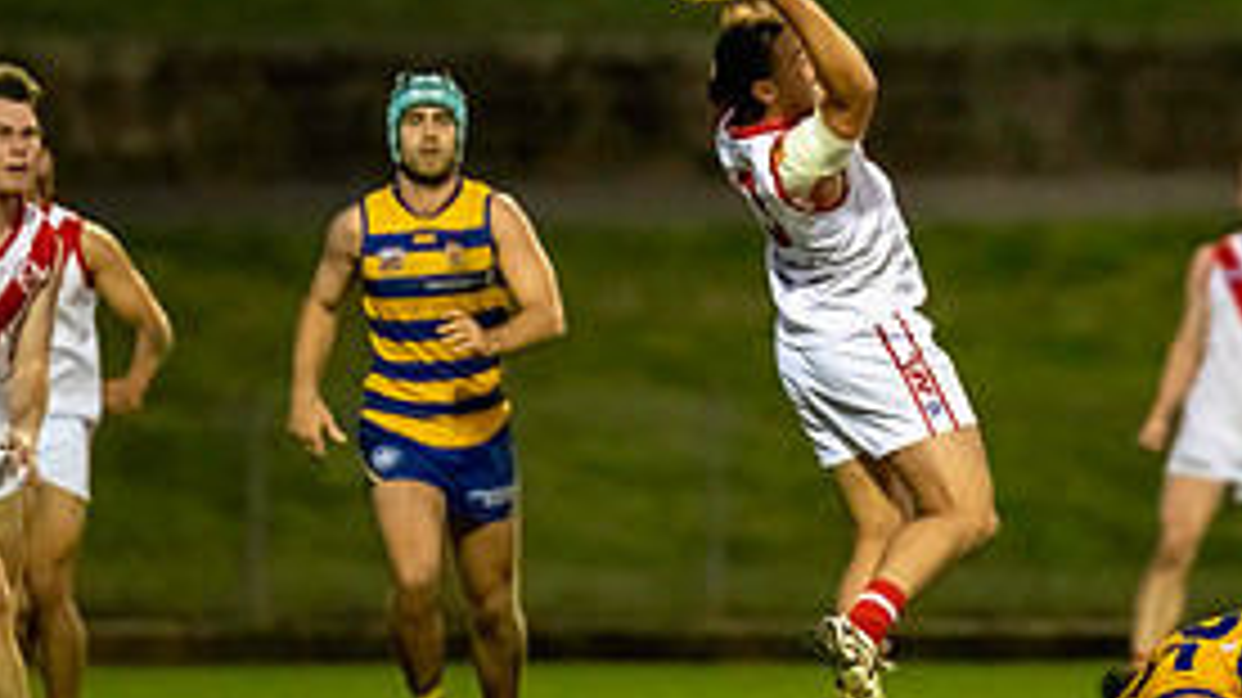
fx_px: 24032
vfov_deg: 1.7
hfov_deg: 3.0
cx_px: 1016
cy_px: 77
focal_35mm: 730
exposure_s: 1/1600
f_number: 2.8
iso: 10000
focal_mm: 300
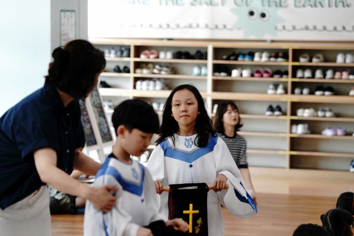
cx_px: 177
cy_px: 118
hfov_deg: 11.9
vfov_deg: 7.9
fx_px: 1701
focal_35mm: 173
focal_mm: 173
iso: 2000
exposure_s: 1/320
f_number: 4.5
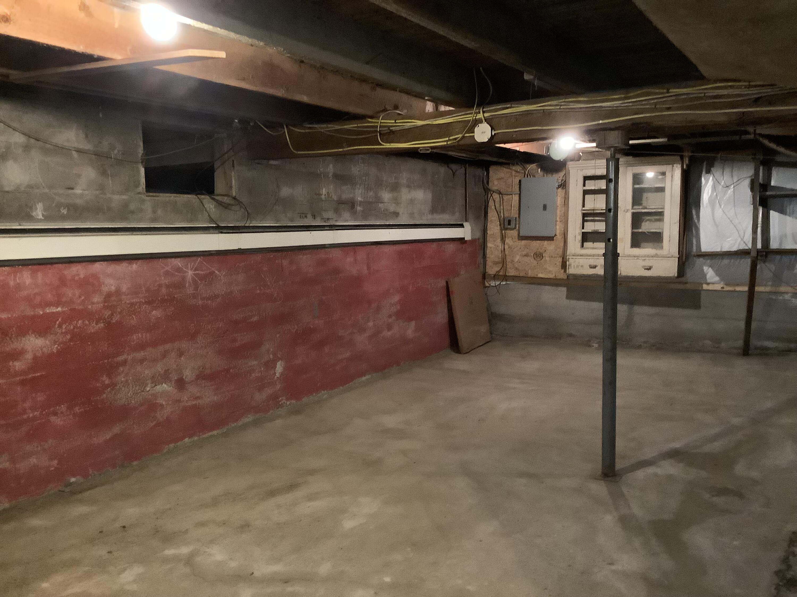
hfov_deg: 58.4
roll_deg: +0.6
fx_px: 714
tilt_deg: -8.0
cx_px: 398
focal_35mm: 31
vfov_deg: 45.4
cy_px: 298
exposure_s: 1/17
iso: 800
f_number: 2.4
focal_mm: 3.3
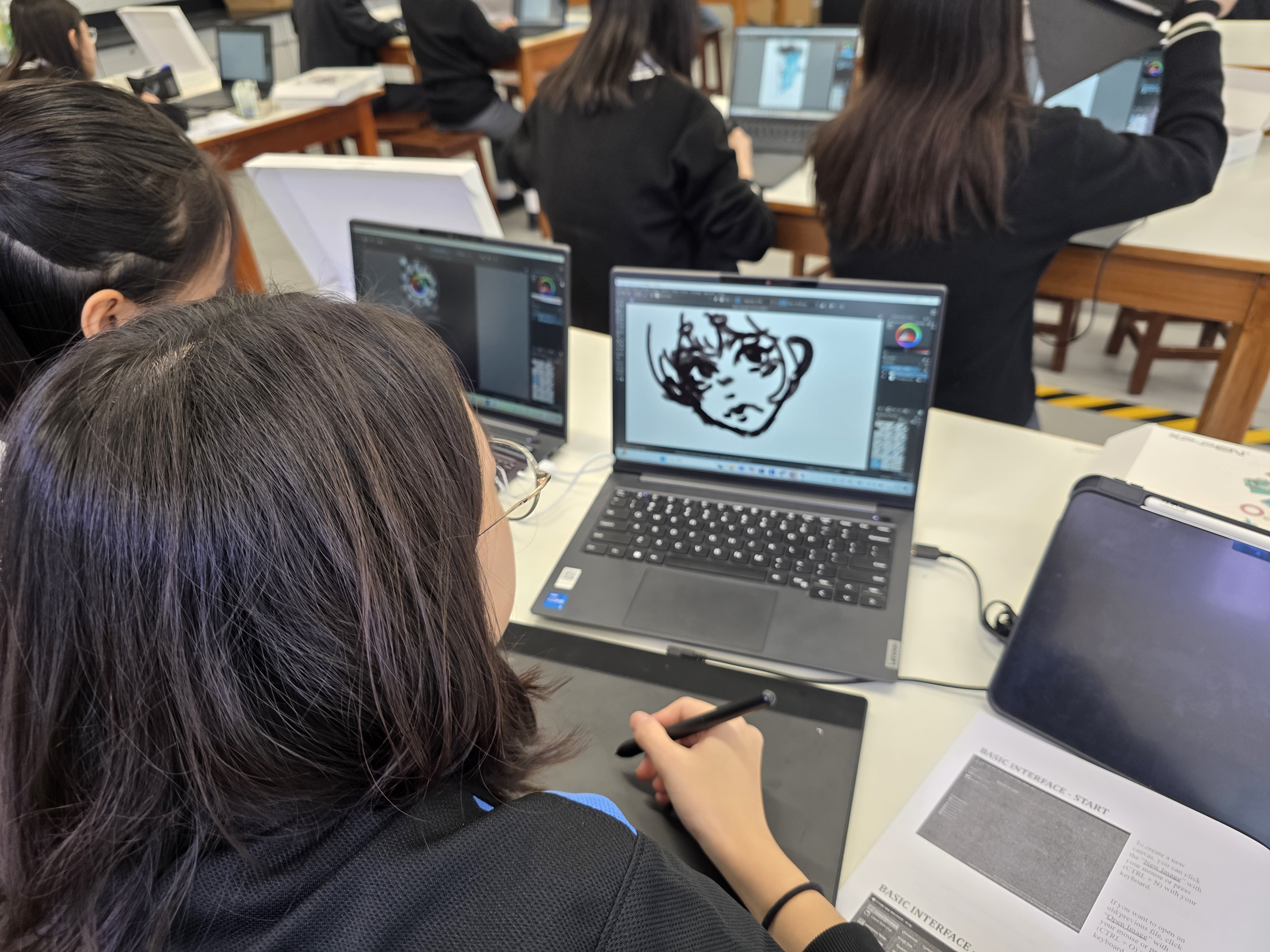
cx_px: 635
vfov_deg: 58.9
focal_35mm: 23
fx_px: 844
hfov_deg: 73.9
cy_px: 476
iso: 160
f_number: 1.7
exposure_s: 1/100
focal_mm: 6.3
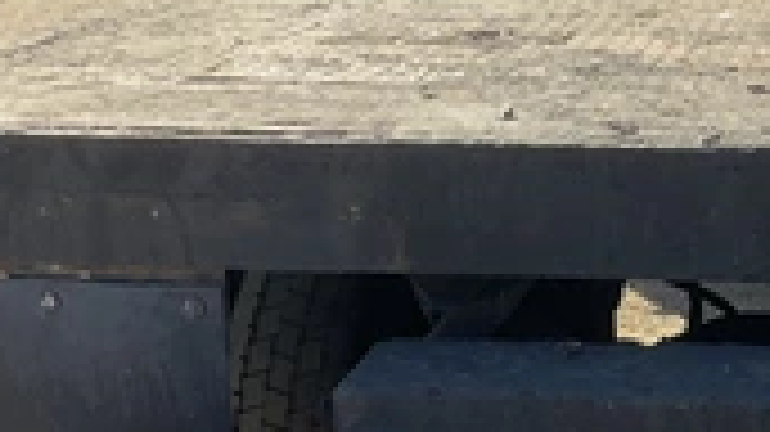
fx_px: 1510
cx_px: 770
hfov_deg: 27.0
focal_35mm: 74
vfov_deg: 16.3
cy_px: 176
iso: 25
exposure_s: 1/540
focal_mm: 3
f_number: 1.8
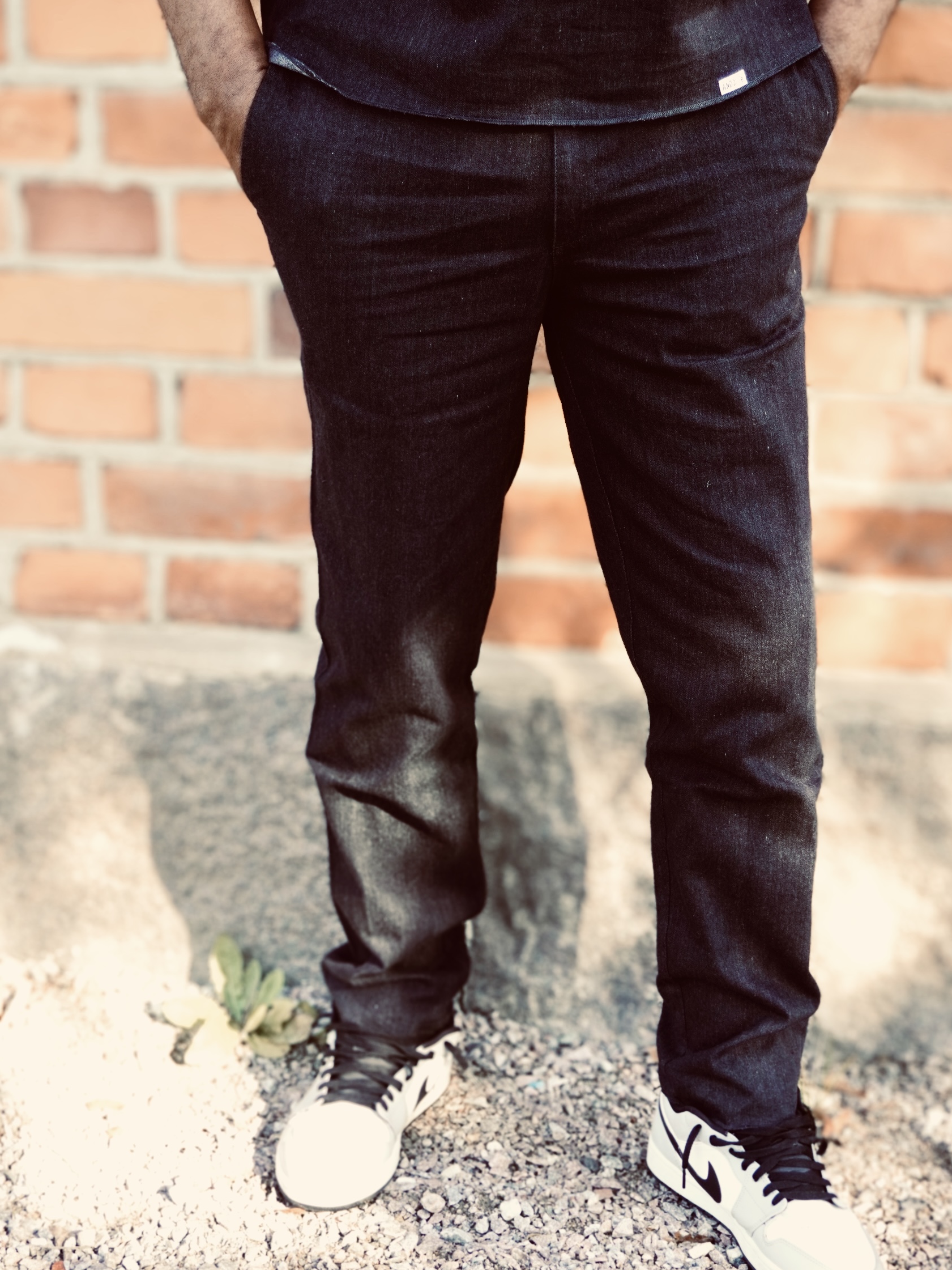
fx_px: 2053
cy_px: 613
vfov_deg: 34.3
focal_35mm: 56
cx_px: 483
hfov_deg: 26.1
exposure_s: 1/160
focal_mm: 34
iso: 400
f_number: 5
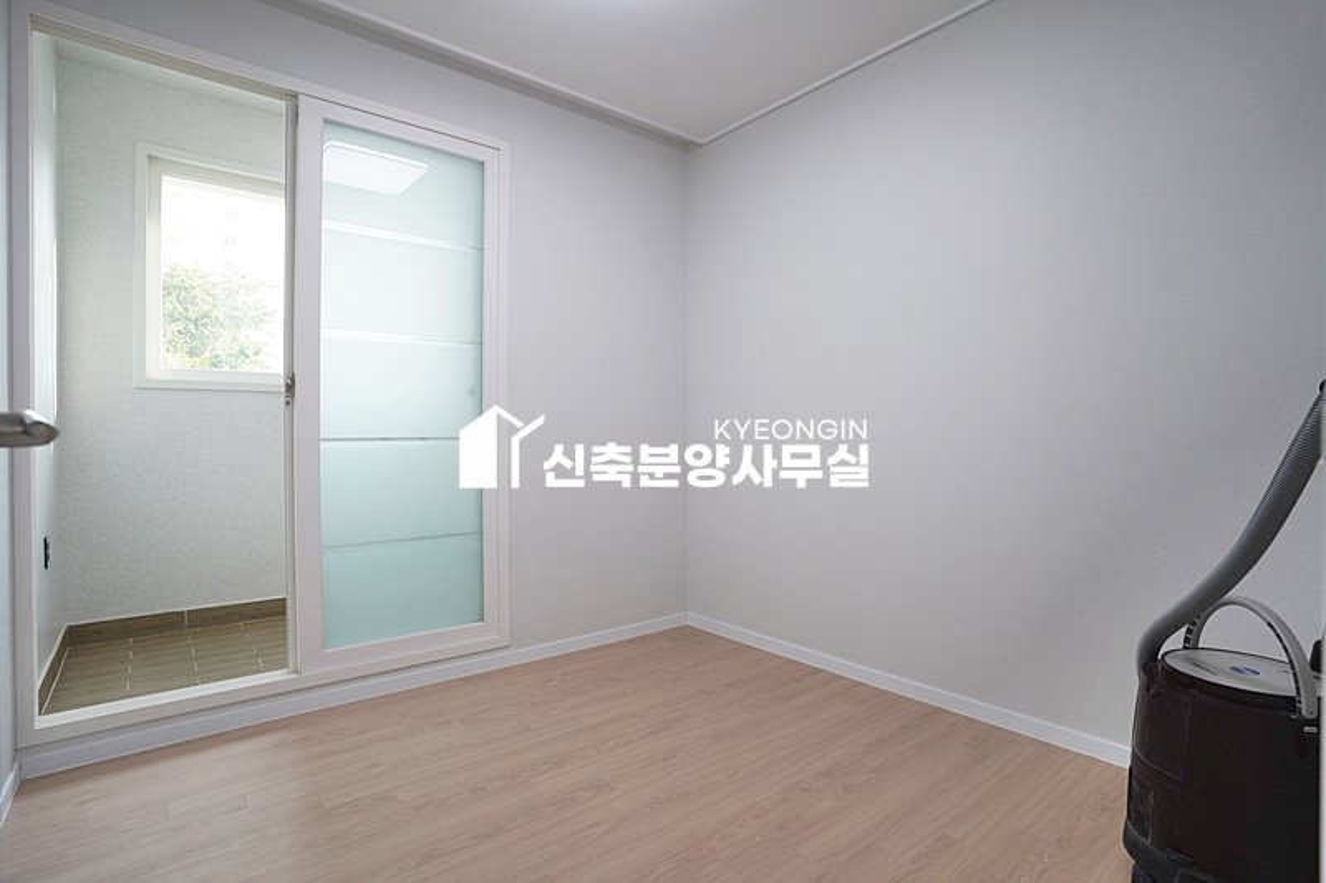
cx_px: 663
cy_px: 442
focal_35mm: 17
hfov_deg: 93.3
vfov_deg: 70.4
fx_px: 626
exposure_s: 1/160
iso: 320
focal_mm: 17
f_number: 4
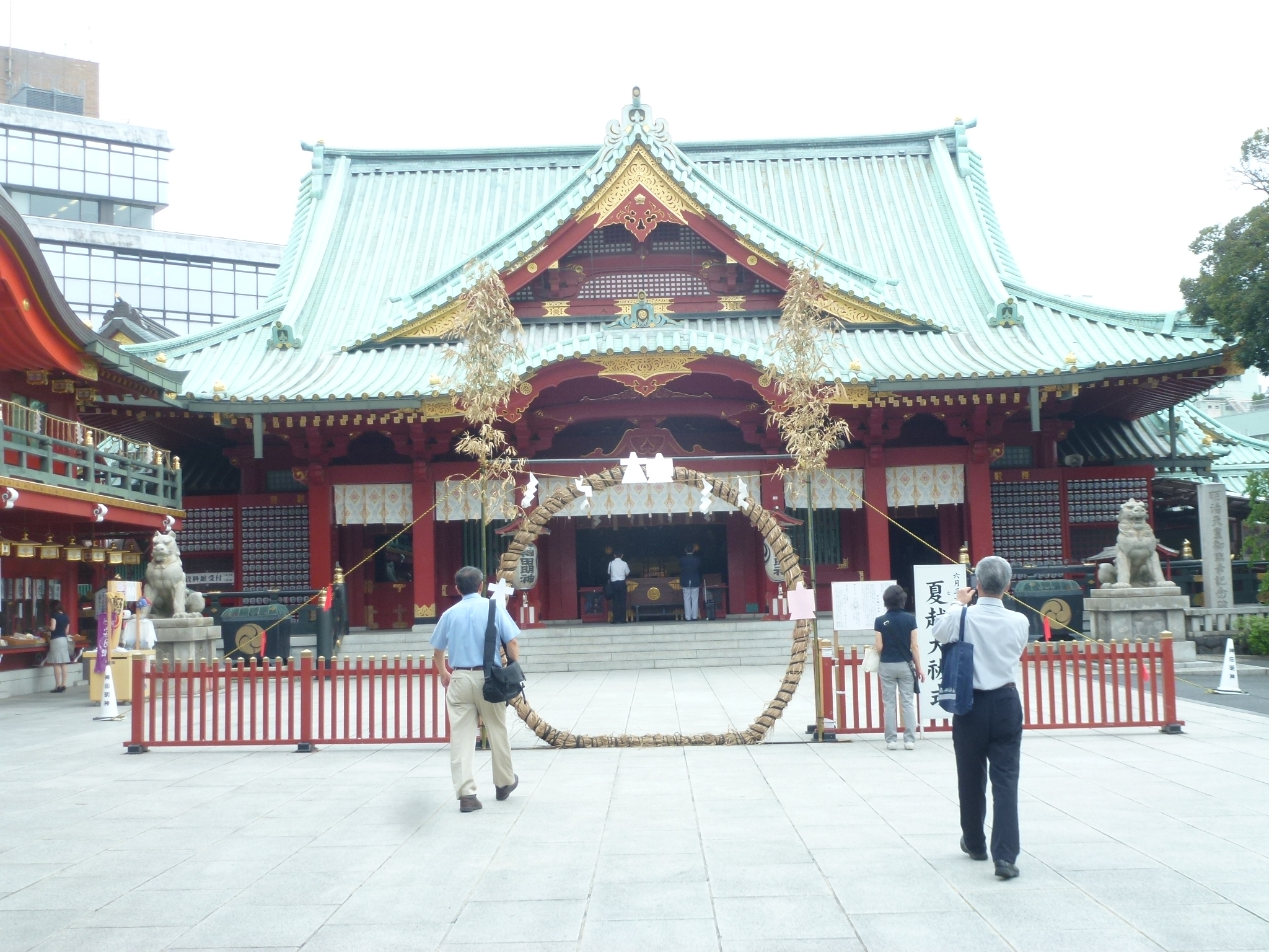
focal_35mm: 41
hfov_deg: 45.8
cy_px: 476
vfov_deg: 35.1
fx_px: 1503
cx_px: 634
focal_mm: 7.4
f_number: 3.9
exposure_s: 1/200
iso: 100
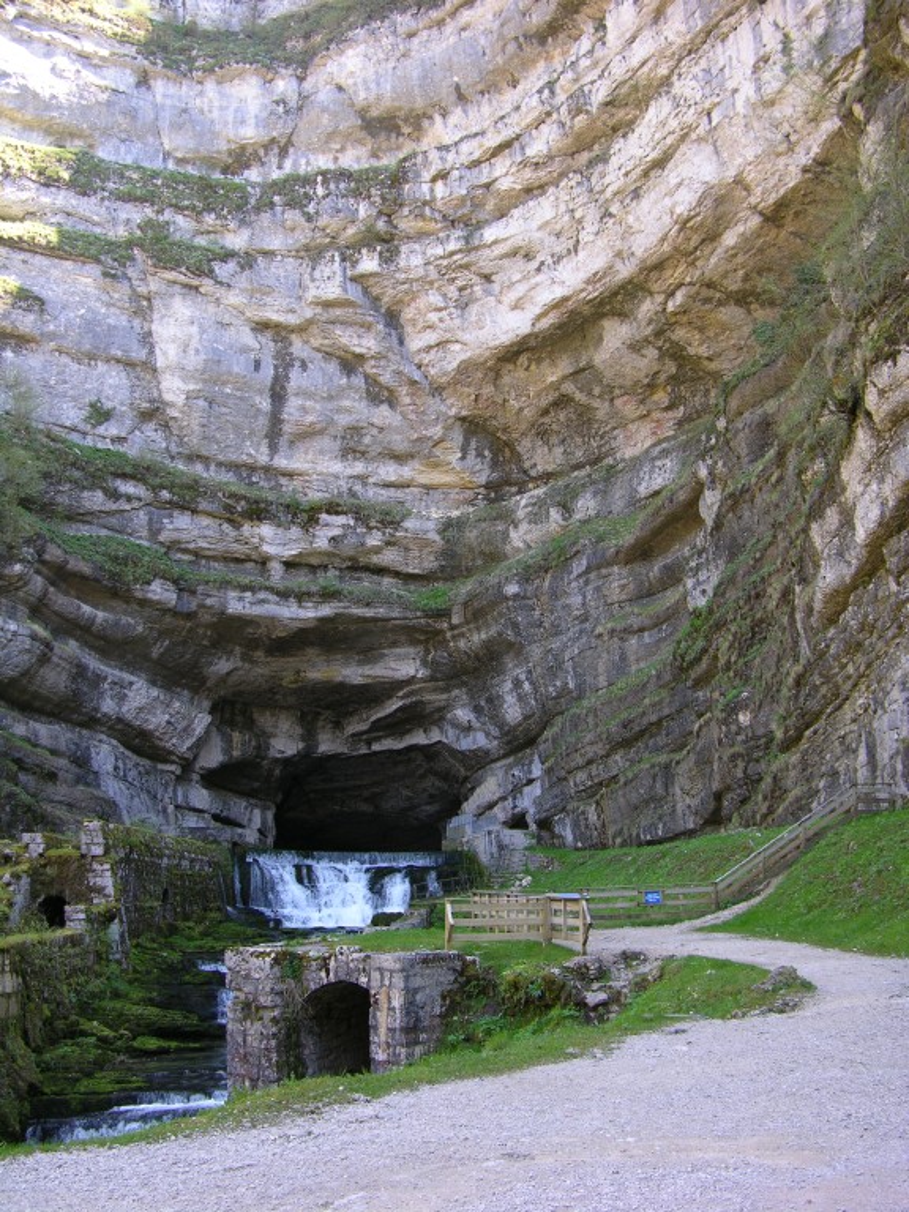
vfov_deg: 52.6
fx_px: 1225
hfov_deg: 40.7
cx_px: 454
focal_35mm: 35
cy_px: 606
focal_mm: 8.9
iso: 50
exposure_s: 1/45.4
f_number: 2.8
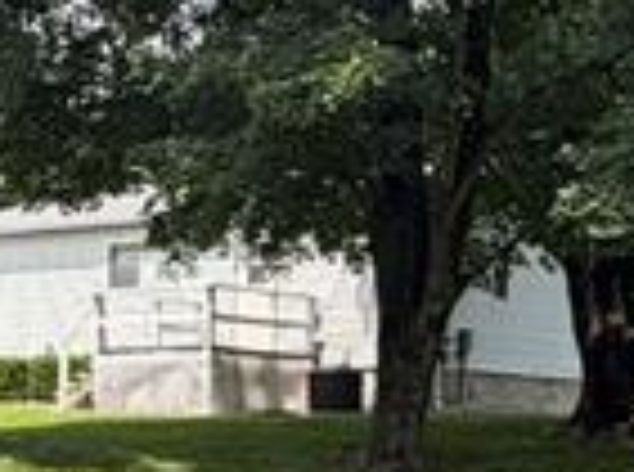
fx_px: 1863
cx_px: -18
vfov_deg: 14.2
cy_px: 468
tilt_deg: -2.9
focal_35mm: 102
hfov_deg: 18.7
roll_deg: -1.7
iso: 40
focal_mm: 2.22
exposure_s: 1/522
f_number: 2.2
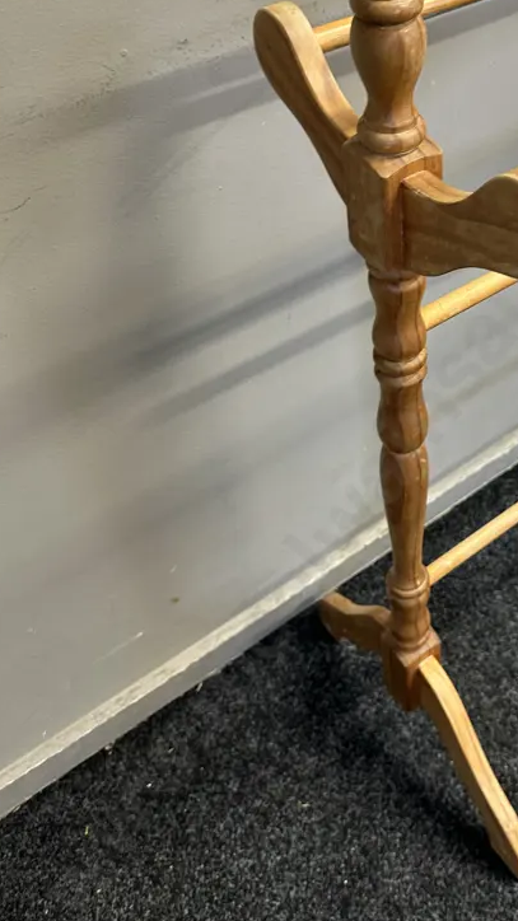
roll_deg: +0.0
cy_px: 389
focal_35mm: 37
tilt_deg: -42.8
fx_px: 904
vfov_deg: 53.8
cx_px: 449
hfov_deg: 30.8
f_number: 1.78
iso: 200
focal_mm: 6.86
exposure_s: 1/50
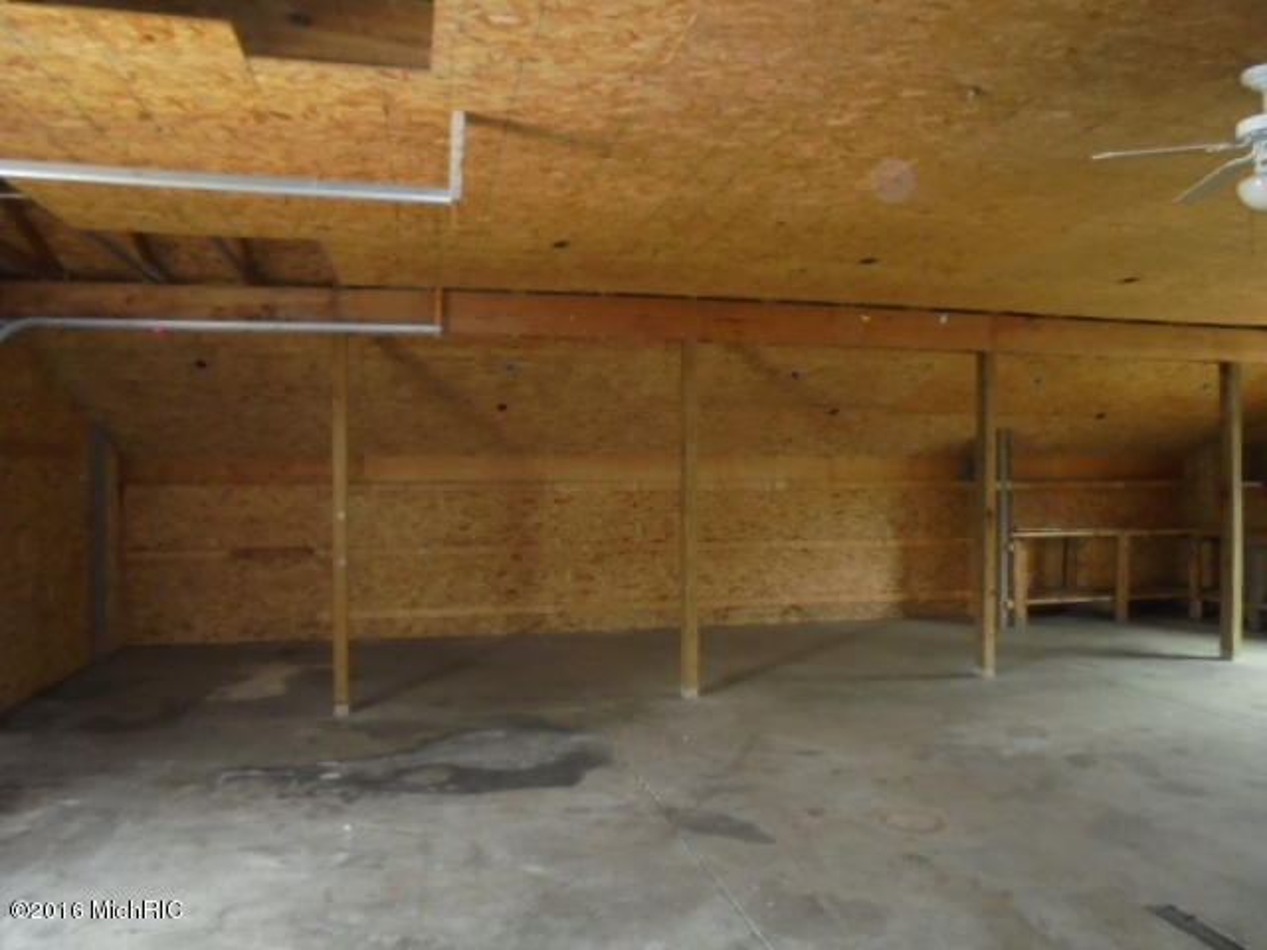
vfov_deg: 53.1
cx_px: 634
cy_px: 475
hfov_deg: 67.3
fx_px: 952
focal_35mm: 26
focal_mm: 4.6
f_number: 3.5
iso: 400
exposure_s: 1/30
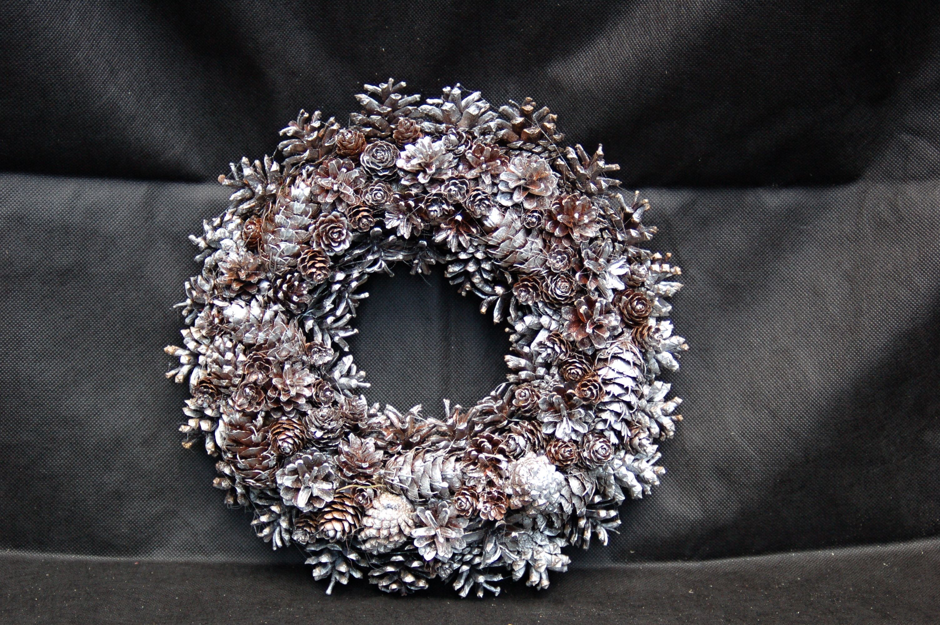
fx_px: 1565
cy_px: 312
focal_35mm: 60
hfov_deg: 33.4
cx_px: 470
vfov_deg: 22.6
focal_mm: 40
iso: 400
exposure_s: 1/160
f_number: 4
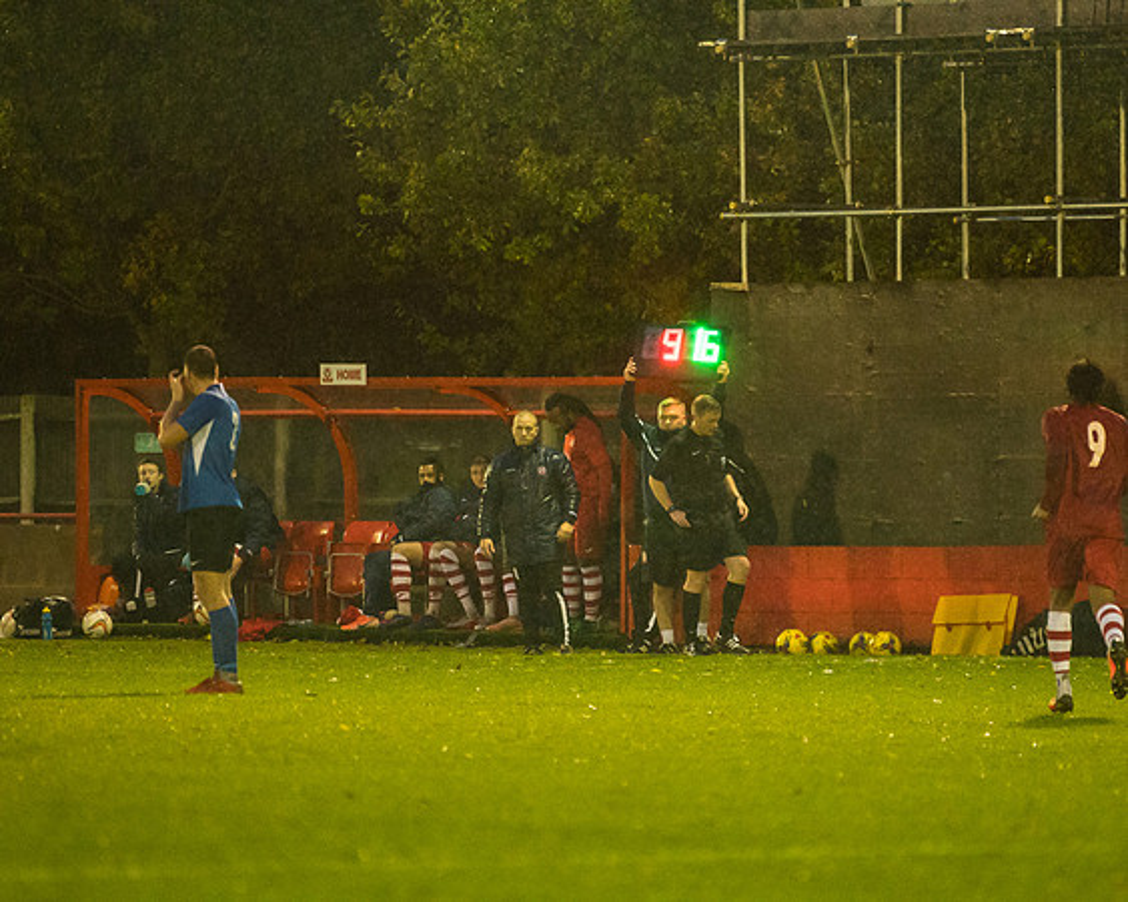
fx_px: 11275
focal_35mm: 338
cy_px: 451
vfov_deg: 4.6
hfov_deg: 5.7
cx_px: 677
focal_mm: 200
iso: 5000
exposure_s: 1/1000
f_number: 2.8
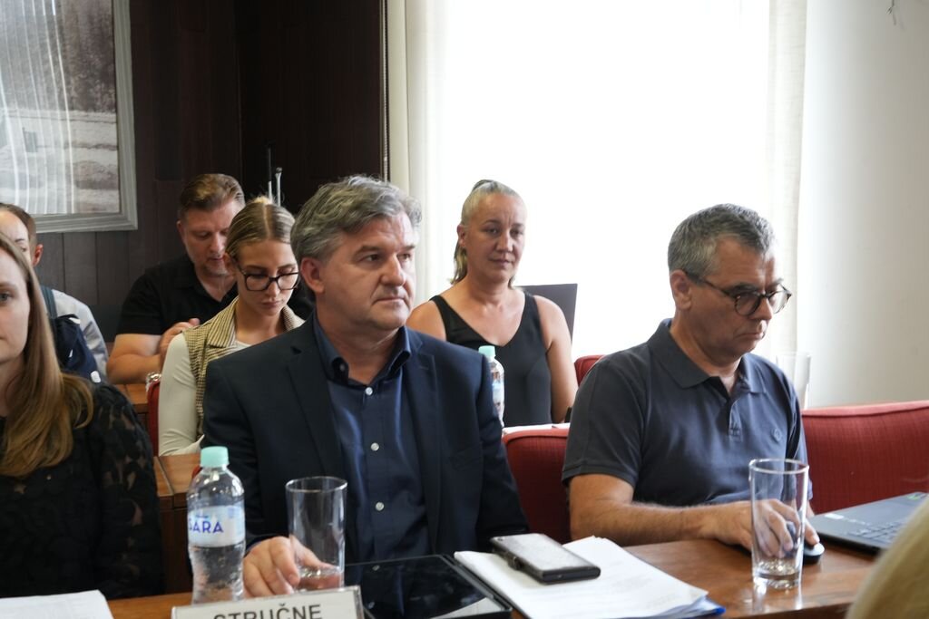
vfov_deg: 28.7
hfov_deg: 41.9
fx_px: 1213
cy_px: 310
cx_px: 464
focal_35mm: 47
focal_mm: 47
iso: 2000
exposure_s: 1/50
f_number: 8
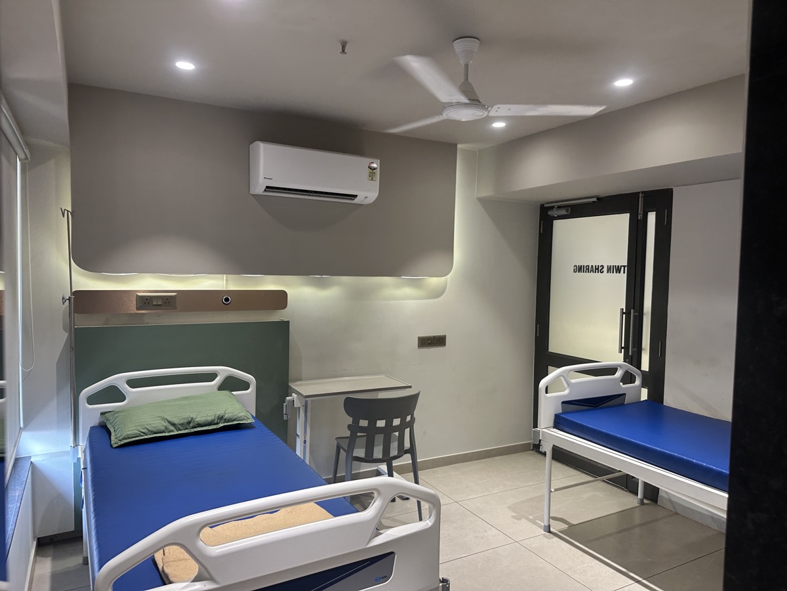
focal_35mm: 24
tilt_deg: -2.3
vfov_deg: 56.8
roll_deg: -1.1
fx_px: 546
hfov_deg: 71.6
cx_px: 394
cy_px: 296
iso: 125
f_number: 1.78
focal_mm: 6.86
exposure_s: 1/100
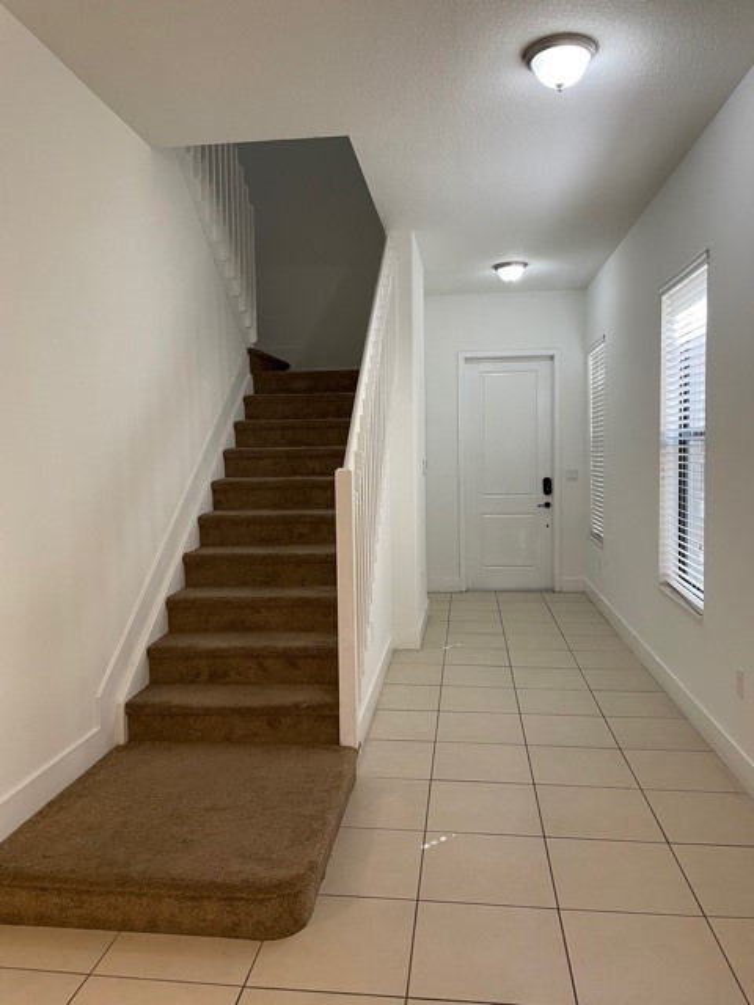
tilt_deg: -1.7
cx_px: 377
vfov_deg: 67.3
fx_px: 755
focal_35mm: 26
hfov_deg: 53.1
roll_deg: +1.1
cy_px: 502
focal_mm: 4.2
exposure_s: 1/60
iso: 100
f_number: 1.6
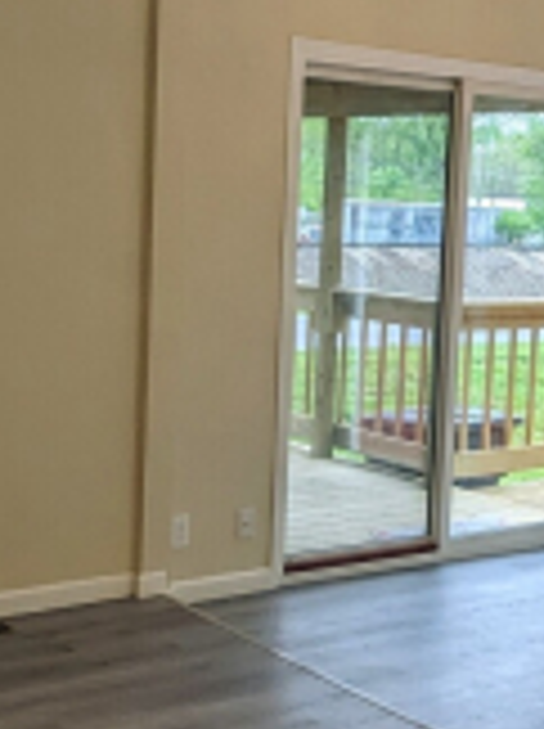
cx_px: 283
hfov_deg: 22.2
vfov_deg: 29.4
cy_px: 340
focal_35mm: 66
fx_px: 1387
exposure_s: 1/120
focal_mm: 2.35
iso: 88
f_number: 2.2
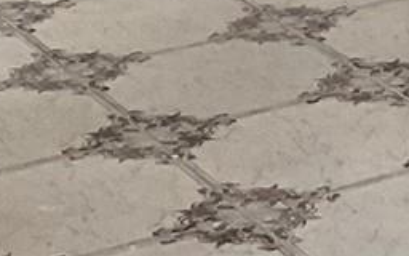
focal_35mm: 192
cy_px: -549
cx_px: 845
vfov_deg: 6.2
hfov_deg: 10.0
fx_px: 2140
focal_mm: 3
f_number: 1.8
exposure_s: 1/120
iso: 64
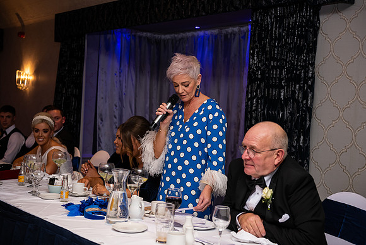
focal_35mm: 50
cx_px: 183
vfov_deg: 27.0
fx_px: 508
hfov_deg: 39.6
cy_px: 122
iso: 640
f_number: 3.5
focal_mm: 50
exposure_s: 1/160
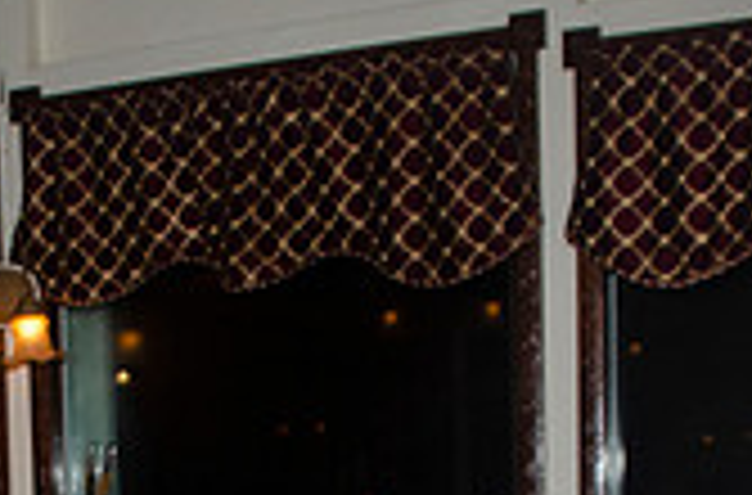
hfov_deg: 21.3
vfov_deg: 13.3
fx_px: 1956
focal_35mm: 94
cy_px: 832
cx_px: 81
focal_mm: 18
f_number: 3.5
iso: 400
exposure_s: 1/60
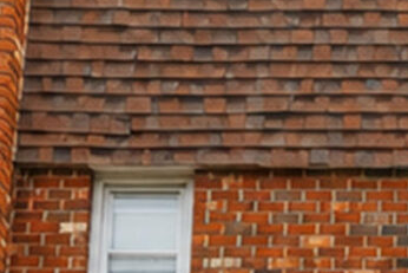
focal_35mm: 133
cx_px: 491
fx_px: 1508
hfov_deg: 14.9
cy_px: 399
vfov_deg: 10.0
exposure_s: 1/80
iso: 100
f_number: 4.5
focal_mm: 18
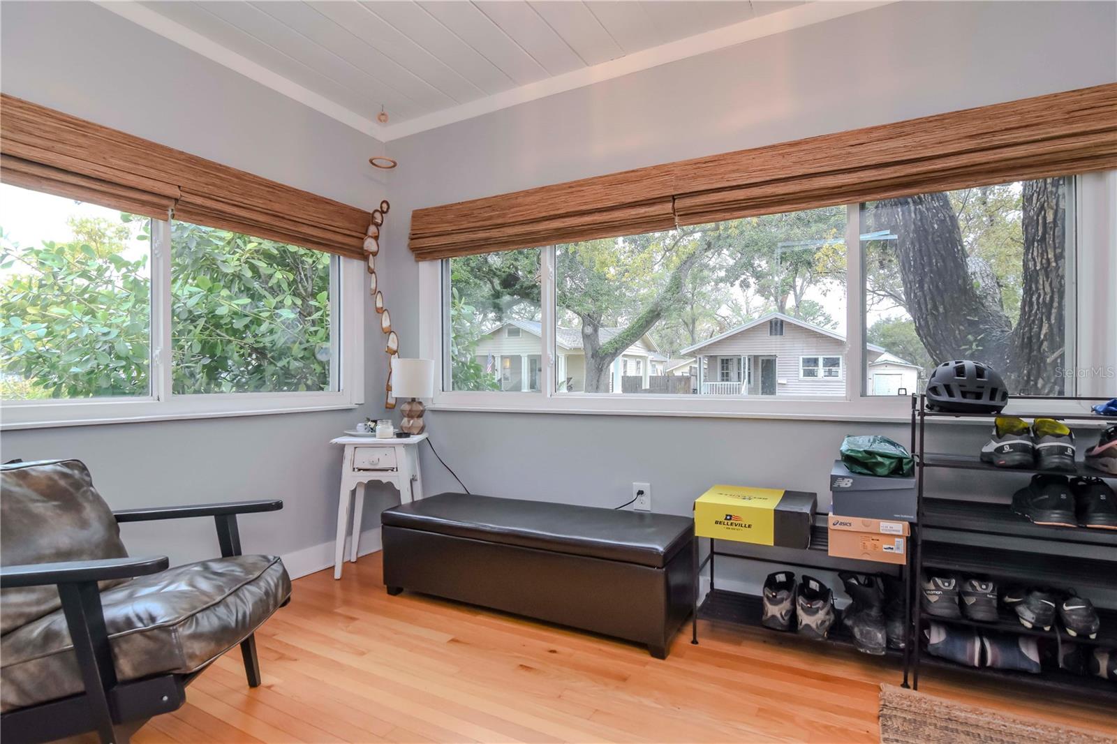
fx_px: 512
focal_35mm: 16
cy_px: 372
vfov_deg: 72.0
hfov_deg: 95.0
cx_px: 558
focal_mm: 11
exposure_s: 1/50
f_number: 9
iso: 800
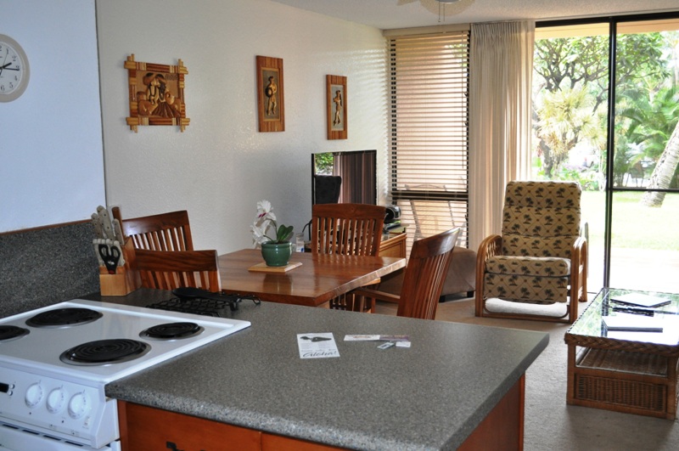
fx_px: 735
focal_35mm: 39
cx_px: 340
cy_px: 226
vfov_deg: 34.1
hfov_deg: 49.6
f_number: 4.2
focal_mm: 26
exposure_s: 1/125
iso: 800
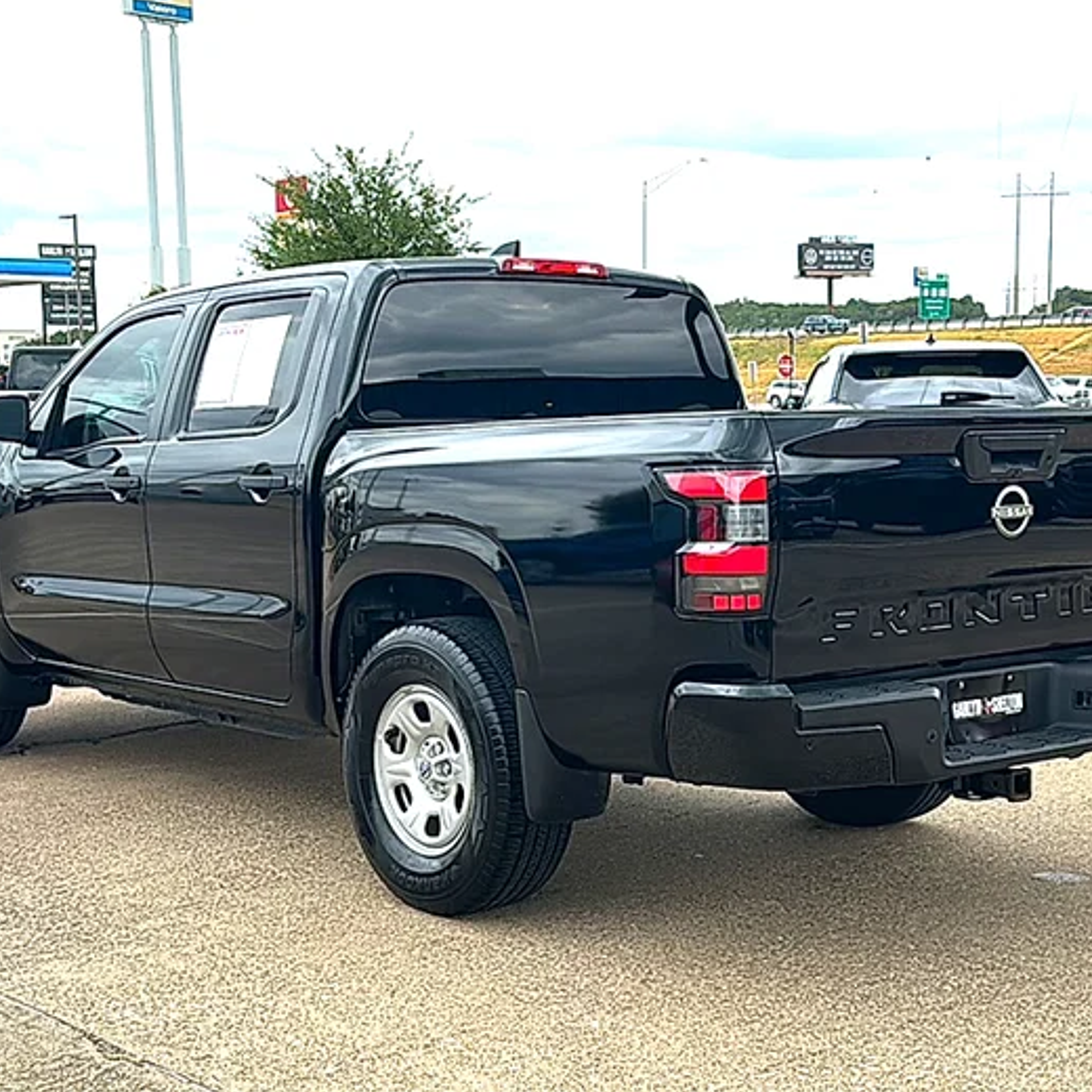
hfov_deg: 38.3
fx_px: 1570
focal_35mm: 44
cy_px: 543
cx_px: 552
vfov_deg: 38.3
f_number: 1.78
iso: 80
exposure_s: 1/1618
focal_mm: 6.86
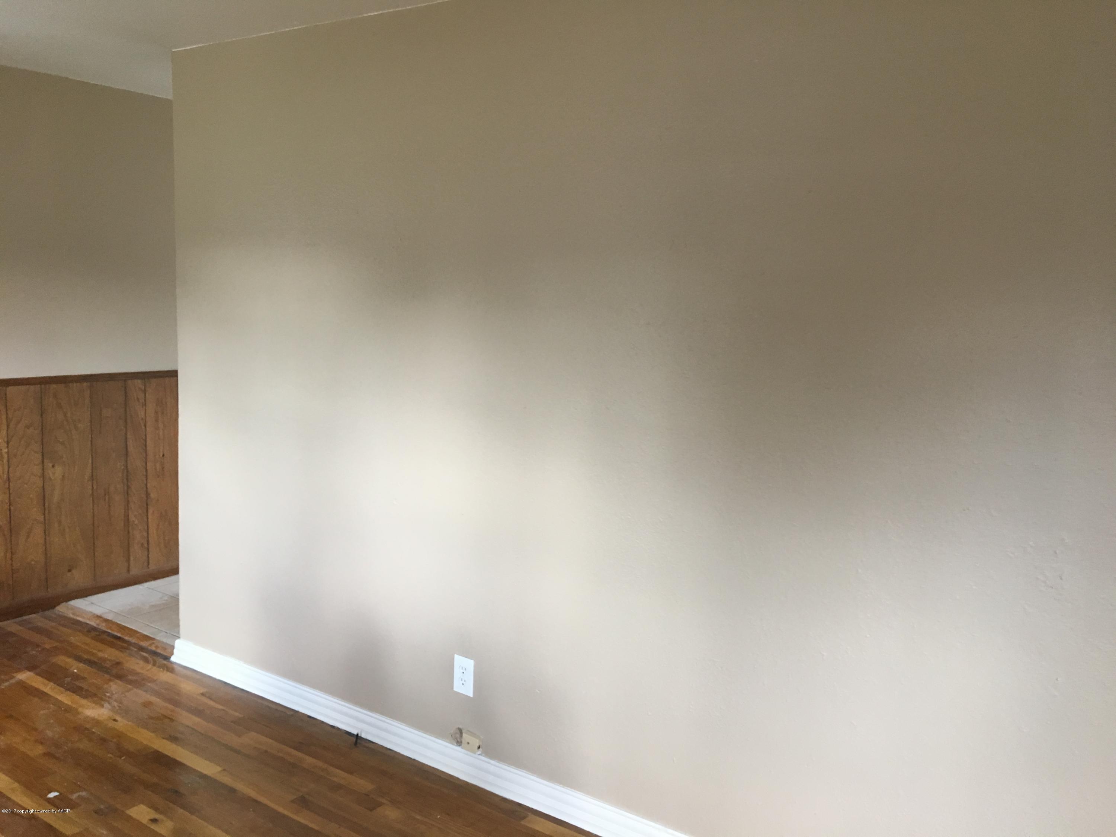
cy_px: 418
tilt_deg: -6.7
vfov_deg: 48.2
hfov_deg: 61.7
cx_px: 558
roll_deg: -1.5
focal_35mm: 29
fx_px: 935
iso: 100
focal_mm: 4.15
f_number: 2.2
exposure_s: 1/30
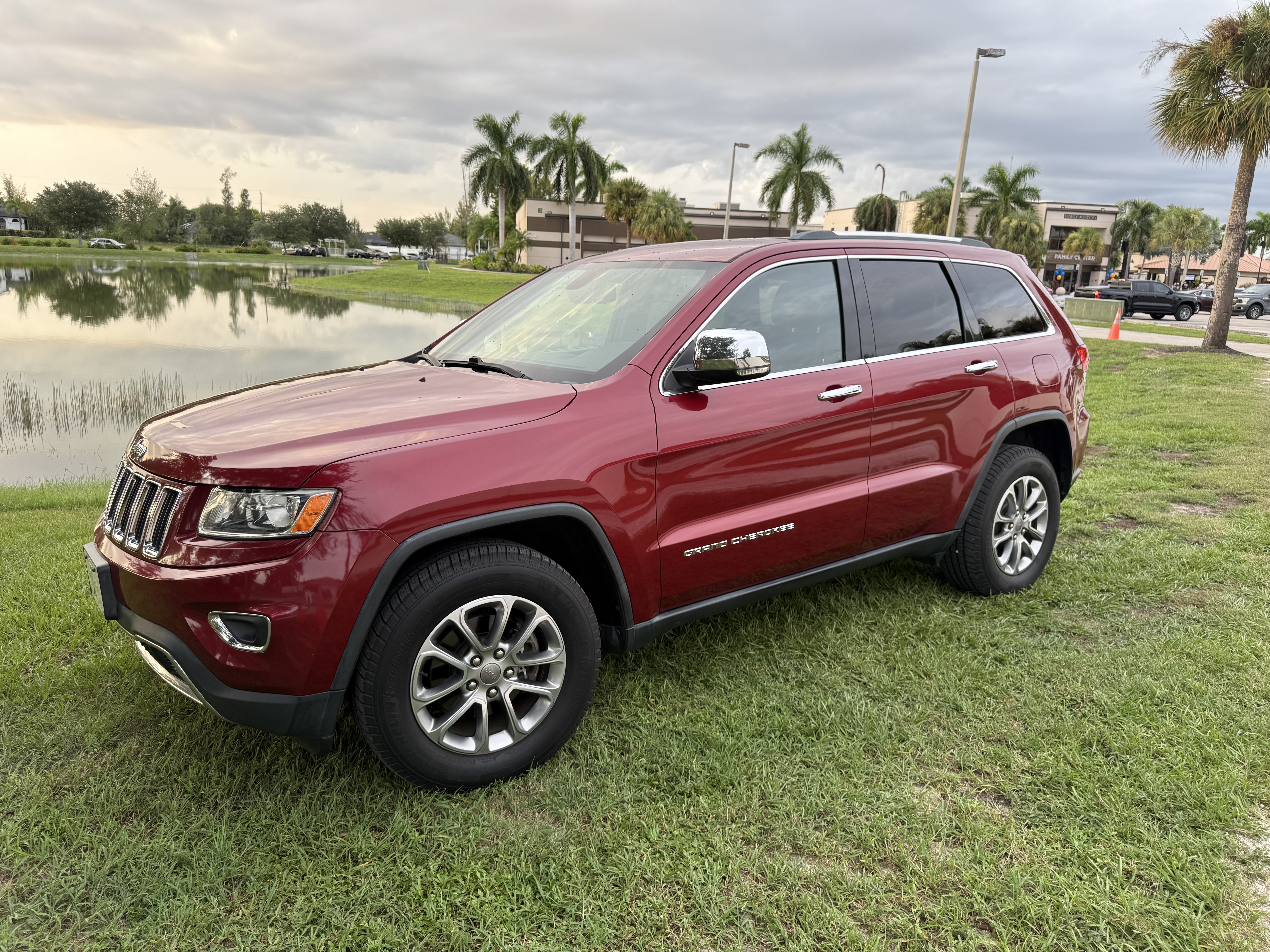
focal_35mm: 24
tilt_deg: -12.9
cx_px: 635
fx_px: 881
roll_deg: -1.7
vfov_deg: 56.8
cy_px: 476
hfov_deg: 71.6
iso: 64
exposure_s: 1/135
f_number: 1.78
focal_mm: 6.76
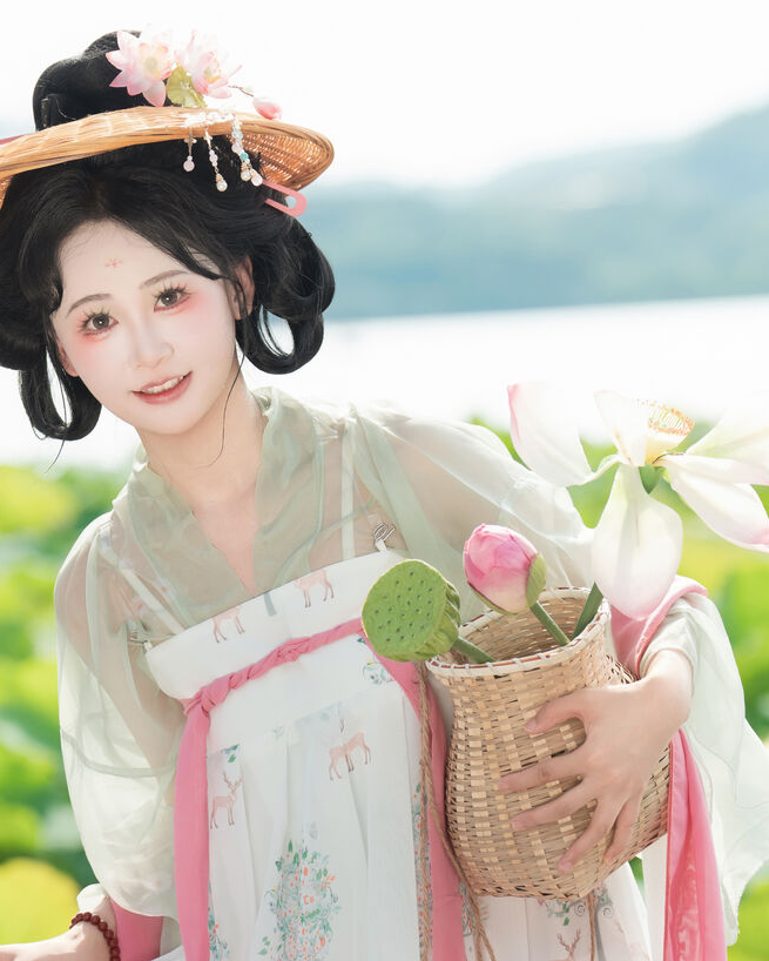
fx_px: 6341
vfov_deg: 8.6
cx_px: 227
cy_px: 770
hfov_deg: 6.9
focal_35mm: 223
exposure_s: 1/400
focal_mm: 108
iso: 160
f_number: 3.5
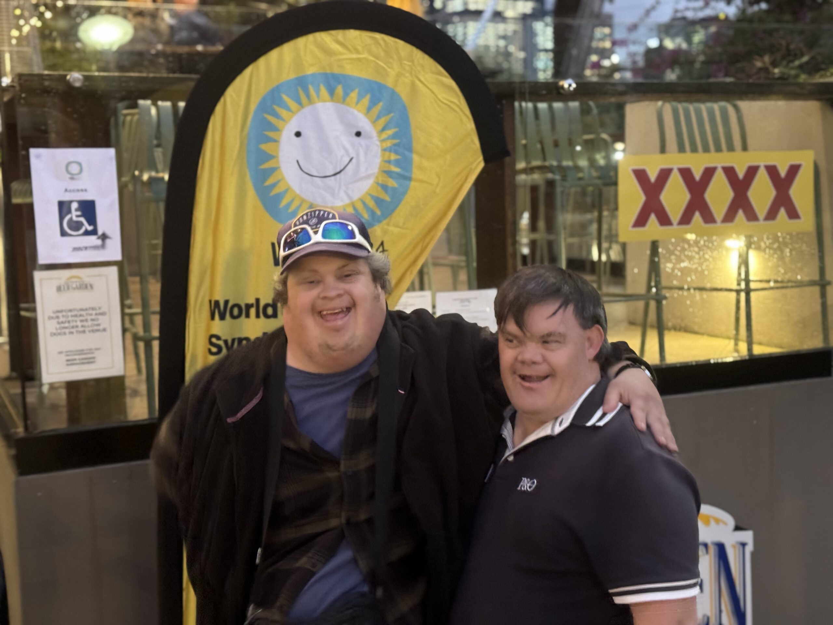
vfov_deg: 30.3
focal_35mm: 48
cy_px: 312
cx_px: 416
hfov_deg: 39.7
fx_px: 1155
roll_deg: +2.0
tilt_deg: -5.6
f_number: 1.78
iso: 800
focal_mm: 6.76
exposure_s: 1/20
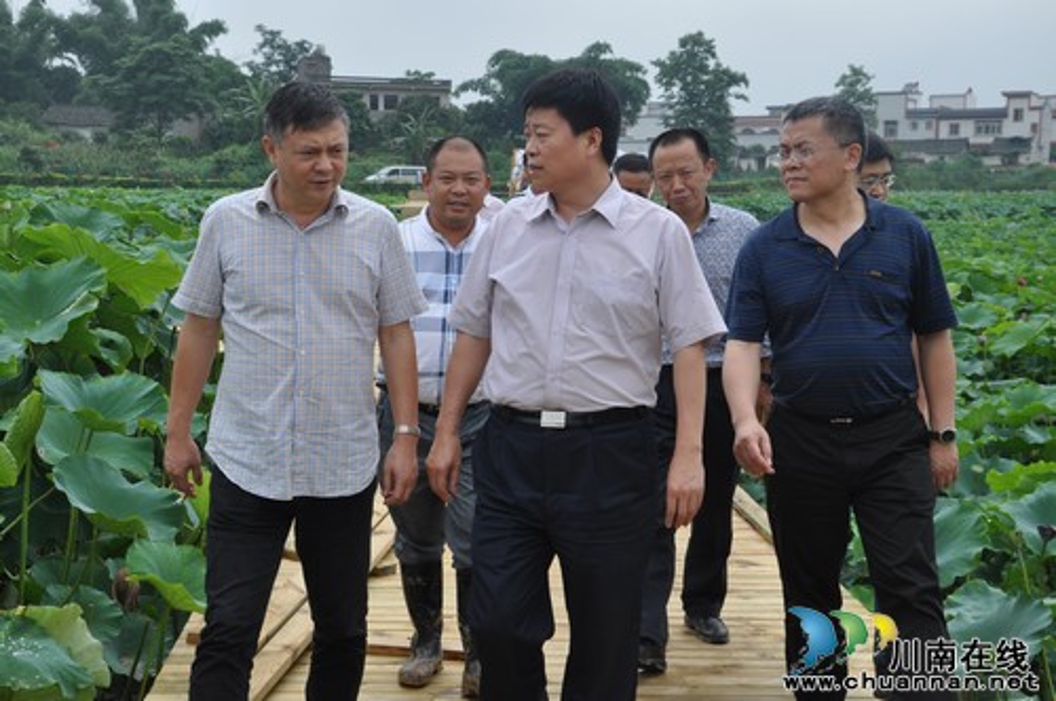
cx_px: 528
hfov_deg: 35.1
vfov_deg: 23.7
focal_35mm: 57
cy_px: 350
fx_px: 1670
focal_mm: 38
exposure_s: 1/250
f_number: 8
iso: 200
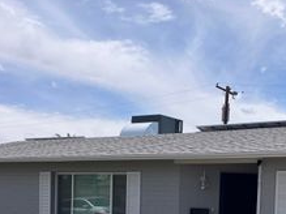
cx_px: 197
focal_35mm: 64
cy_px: 232
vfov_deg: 21.8
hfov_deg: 30.0
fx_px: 528
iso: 32
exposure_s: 1/3745
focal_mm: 3.99
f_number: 1.8
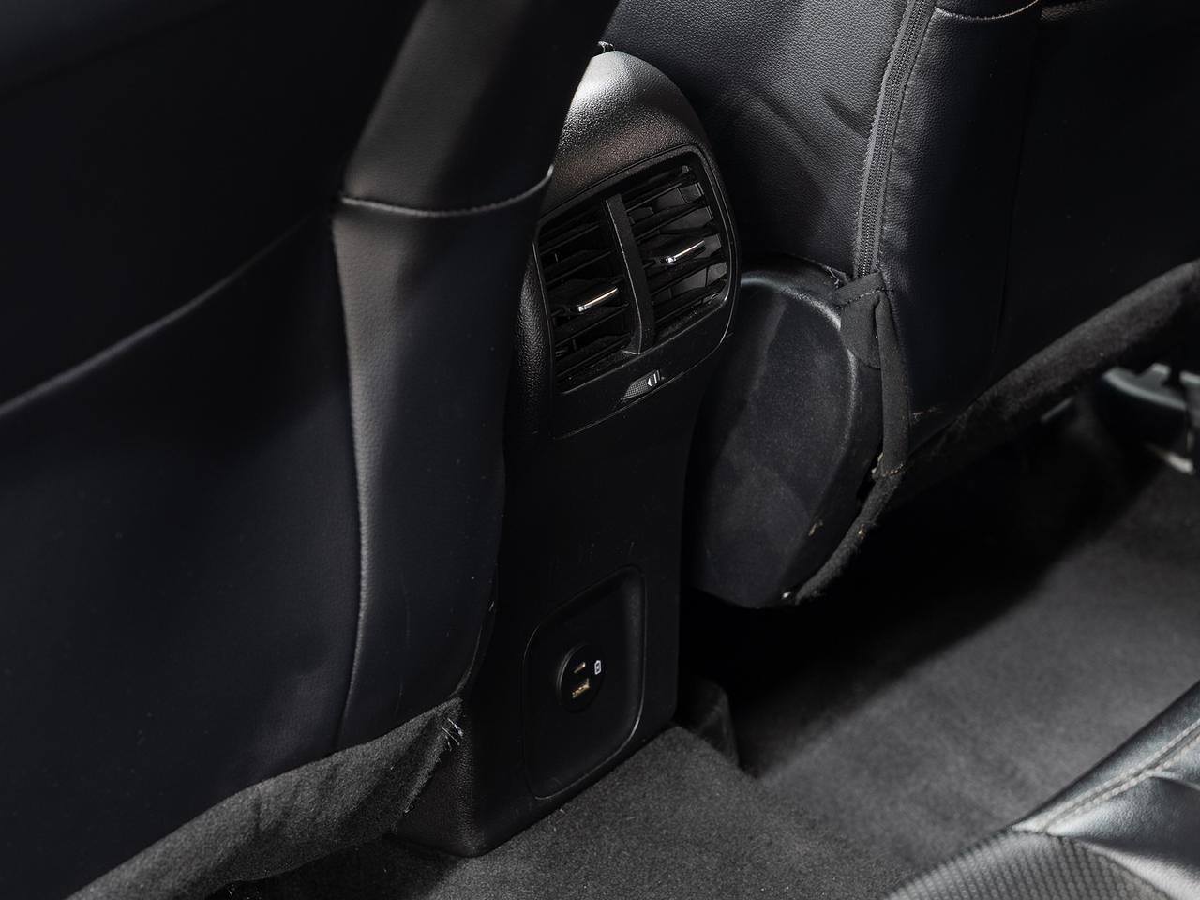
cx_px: 666
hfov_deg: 20.9
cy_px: 466
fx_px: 3259
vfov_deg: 15.7
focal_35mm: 94
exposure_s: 3.2
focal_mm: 70
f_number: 5.6
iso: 100
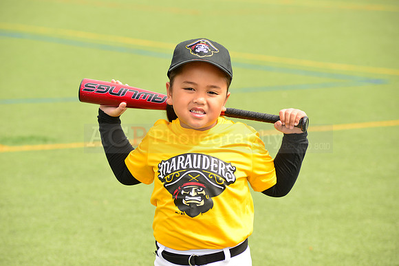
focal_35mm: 170
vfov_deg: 8.1
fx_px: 1885
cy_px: 133
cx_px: 200
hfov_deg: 12.1
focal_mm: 170
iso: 200
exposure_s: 1/250
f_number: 9
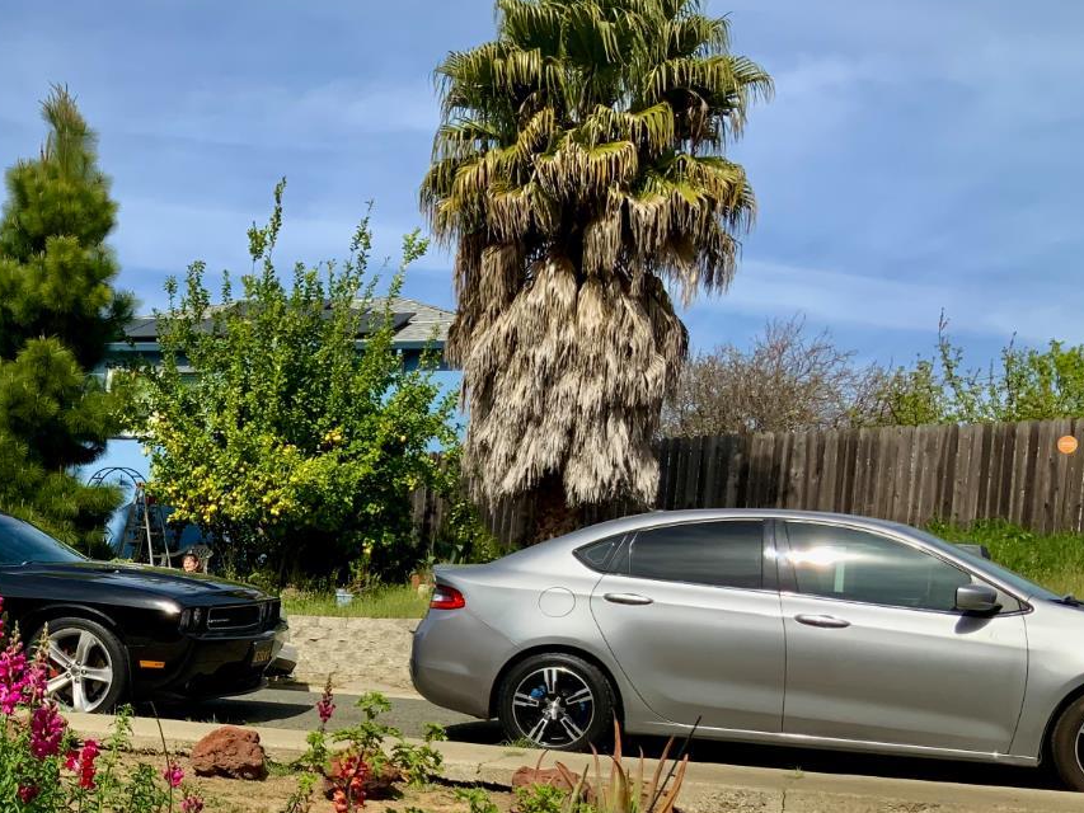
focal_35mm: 51
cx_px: 163
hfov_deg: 35.8
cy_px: 664
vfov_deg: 27.9
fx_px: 1597
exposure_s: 1/2227
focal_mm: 3
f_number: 1.8
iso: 16
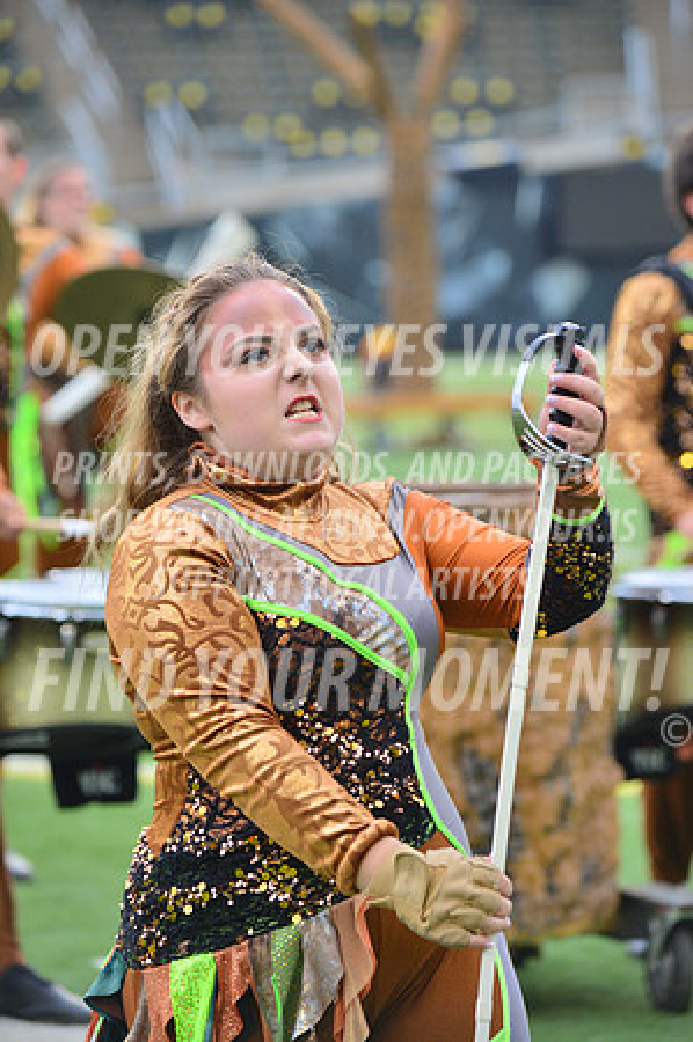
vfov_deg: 11.4
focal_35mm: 180
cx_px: 346
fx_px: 5209
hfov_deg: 7.6
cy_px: 521
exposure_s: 1/400
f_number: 5.6
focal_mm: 180
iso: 640
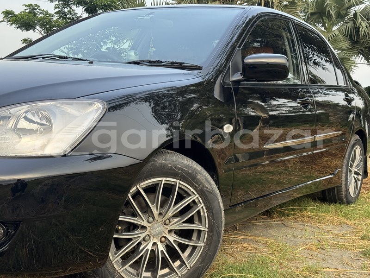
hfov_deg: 39.7
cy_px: 139
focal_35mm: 48
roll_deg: -1.9
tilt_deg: -0.3
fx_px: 513
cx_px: 185
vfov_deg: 30.3
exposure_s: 1/488
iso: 64
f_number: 1.78
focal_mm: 6.76
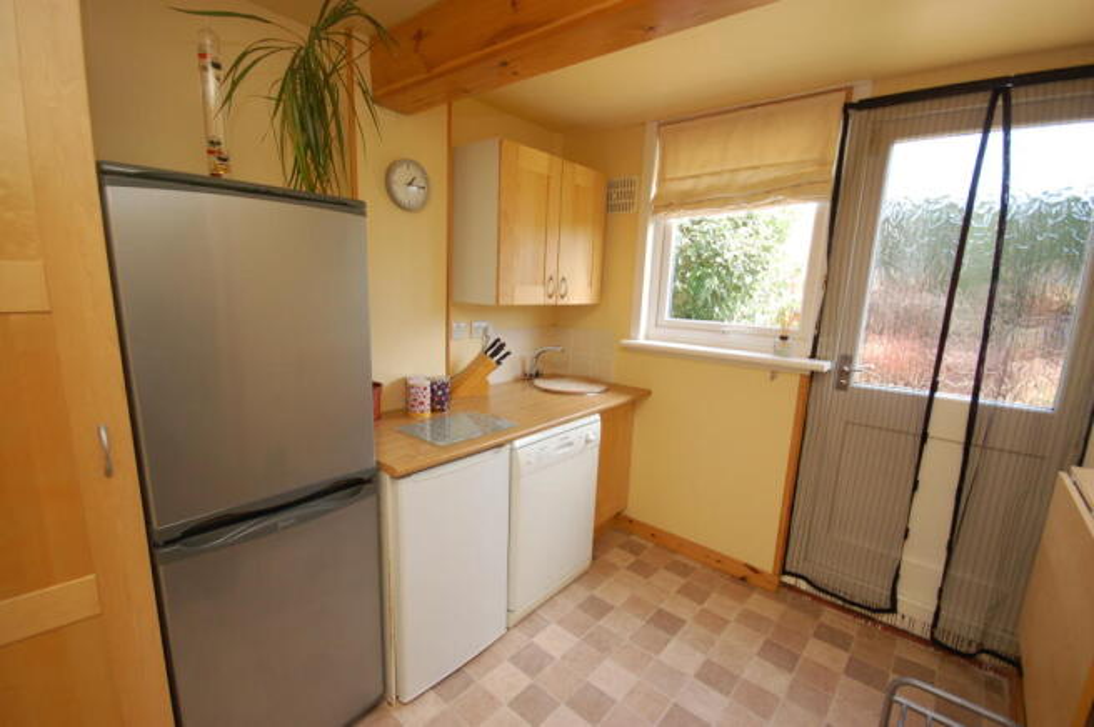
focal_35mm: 15
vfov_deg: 77.2
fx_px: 455
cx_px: 547
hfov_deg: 100.4
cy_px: 364
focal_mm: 10
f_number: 6.3
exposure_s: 1/160
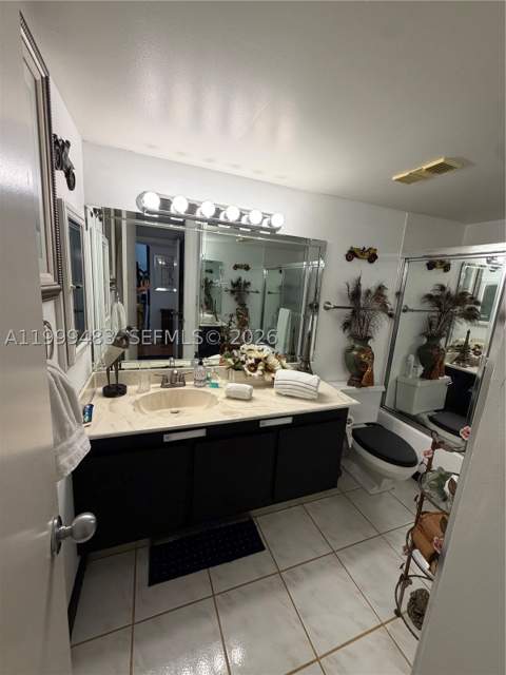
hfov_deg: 85.7
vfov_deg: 102.1
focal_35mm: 14
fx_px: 273
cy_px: 338
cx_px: 253
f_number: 2.2
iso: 160
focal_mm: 2.22
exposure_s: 1/120
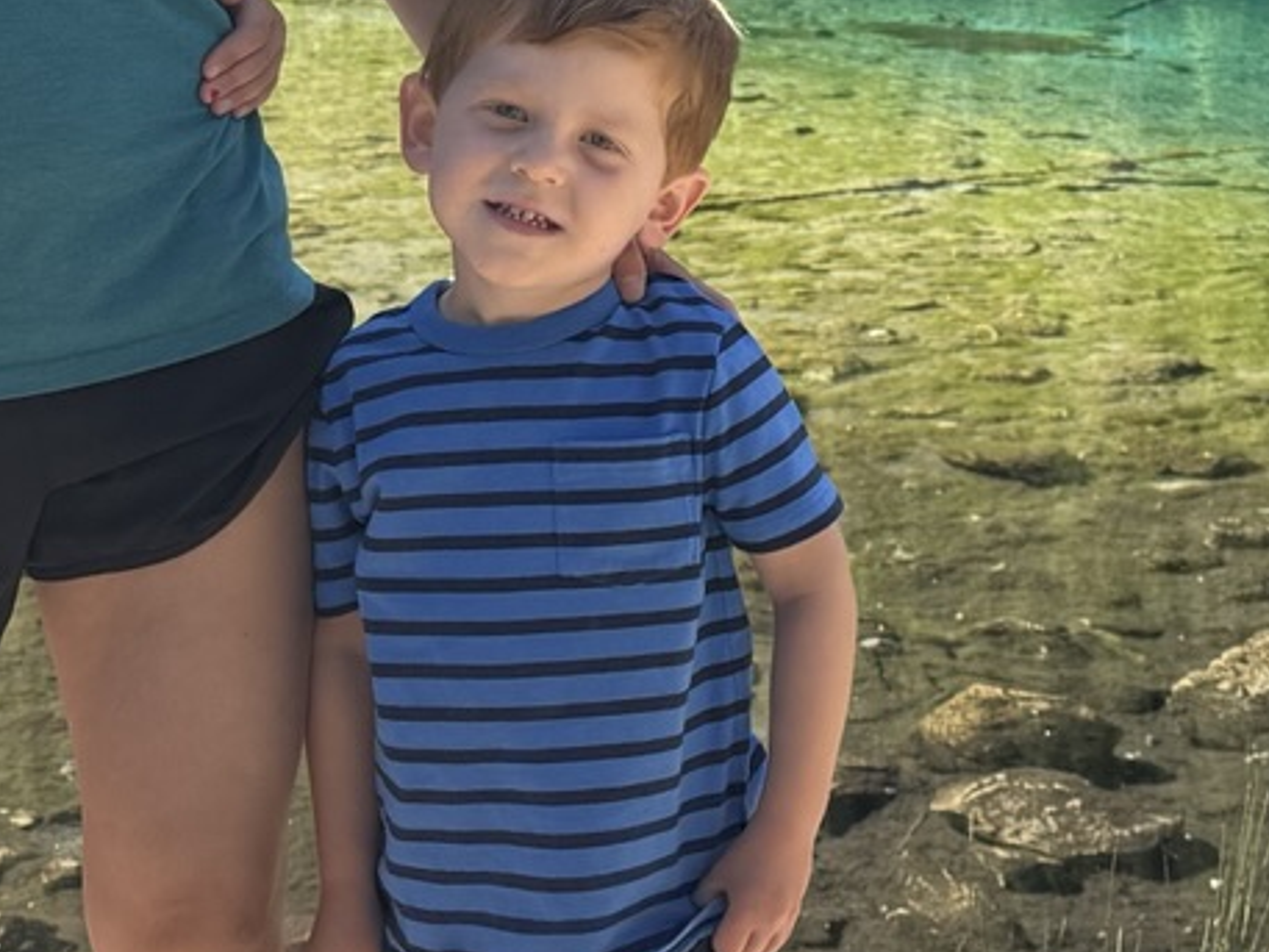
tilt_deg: -8.3
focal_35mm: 105
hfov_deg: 18.3
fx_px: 3850
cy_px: -39
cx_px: 1222
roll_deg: -1.6
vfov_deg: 13.9
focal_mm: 6.76
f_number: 1.78
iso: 80
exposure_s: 1/966
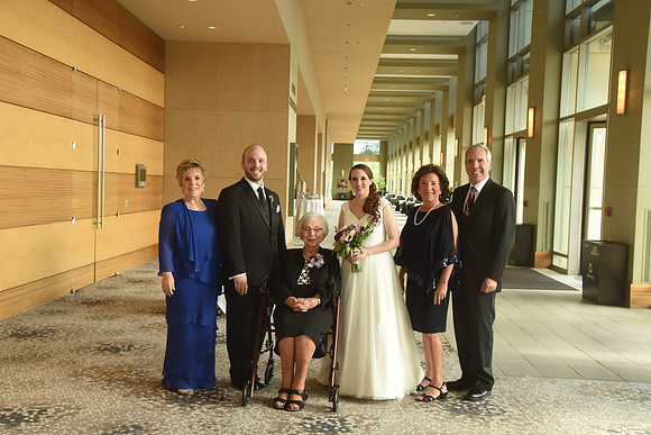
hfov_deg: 48.4
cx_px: 326
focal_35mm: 40
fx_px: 723
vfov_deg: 33.4
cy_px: 218
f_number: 7.1
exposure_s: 1/160
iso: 1600
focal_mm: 40
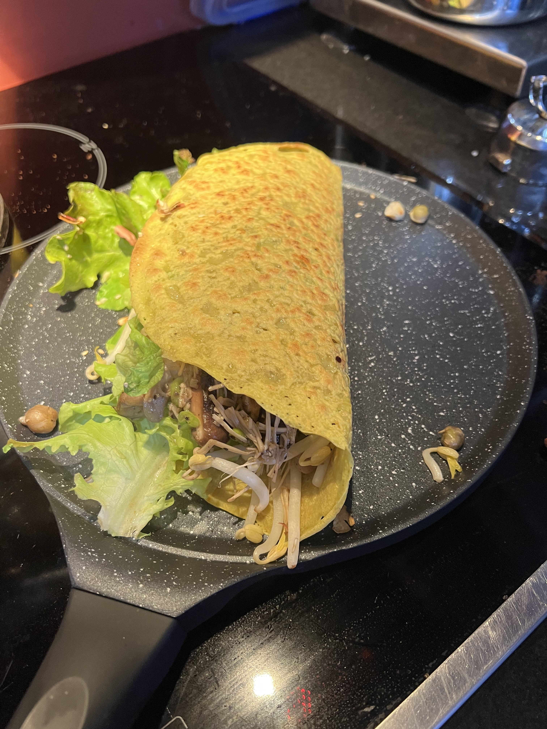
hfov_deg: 53.1
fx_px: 548
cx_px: 274
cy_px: 364
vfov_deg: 67.3
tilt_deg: -51.5
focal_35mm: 26
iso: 200
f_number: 1.5
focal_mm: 5.7
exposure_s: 1/50
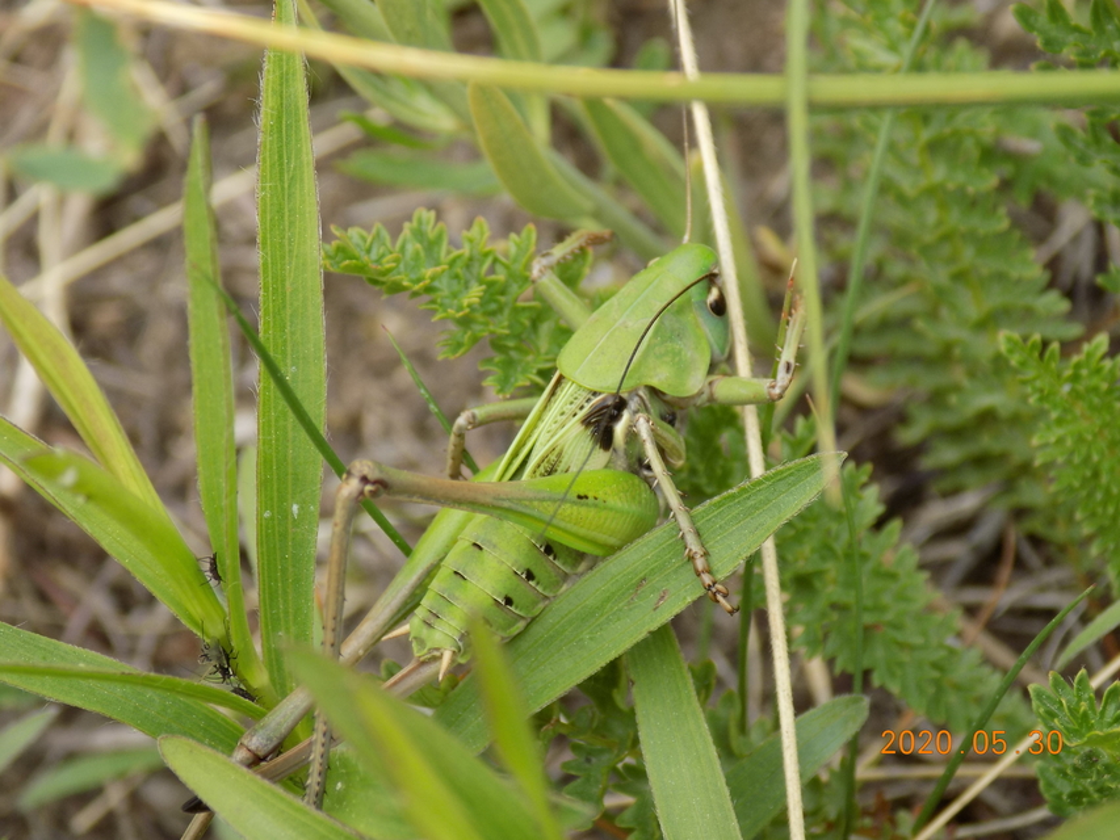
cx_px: 560
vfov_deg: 12.6
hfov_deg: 16.7
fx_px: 3818
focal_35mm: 118
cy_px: 420
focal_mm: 20.9
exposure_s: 1/125
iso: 80
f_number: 4.8
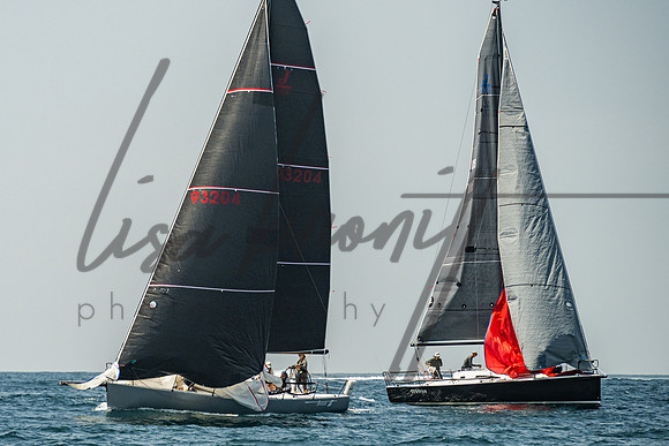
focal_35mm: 340
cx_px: 167
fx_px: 6328
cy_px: 231
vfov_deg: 4.0
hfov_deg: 6.0
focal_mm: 200
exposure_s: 1/1000
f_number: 6.3
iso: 320
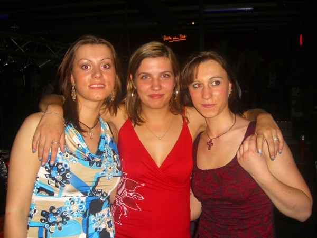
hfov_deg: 49.0
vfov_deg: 37.7
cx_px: 158
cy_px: 119
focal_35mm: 38
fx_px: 348
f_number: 2.8
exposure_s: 1/60
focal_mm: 7.9
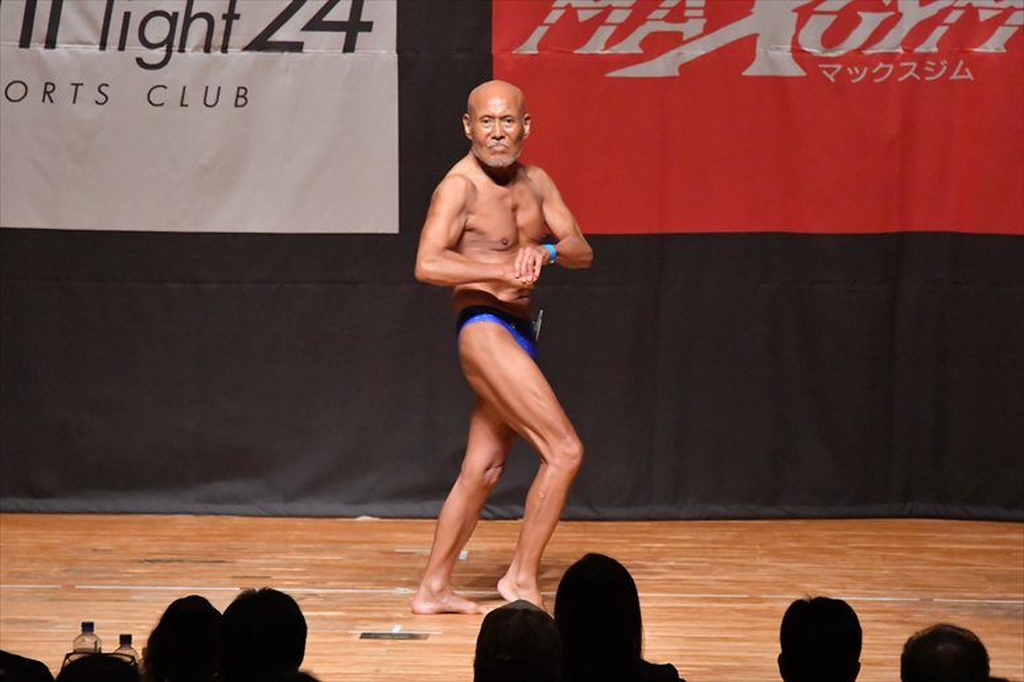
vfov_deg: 4.8
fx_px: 8103
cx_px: 512
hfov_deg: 7.2
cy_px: 341
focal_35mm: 285
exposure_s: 1/400
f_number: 5.6
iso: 12800
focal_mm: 190
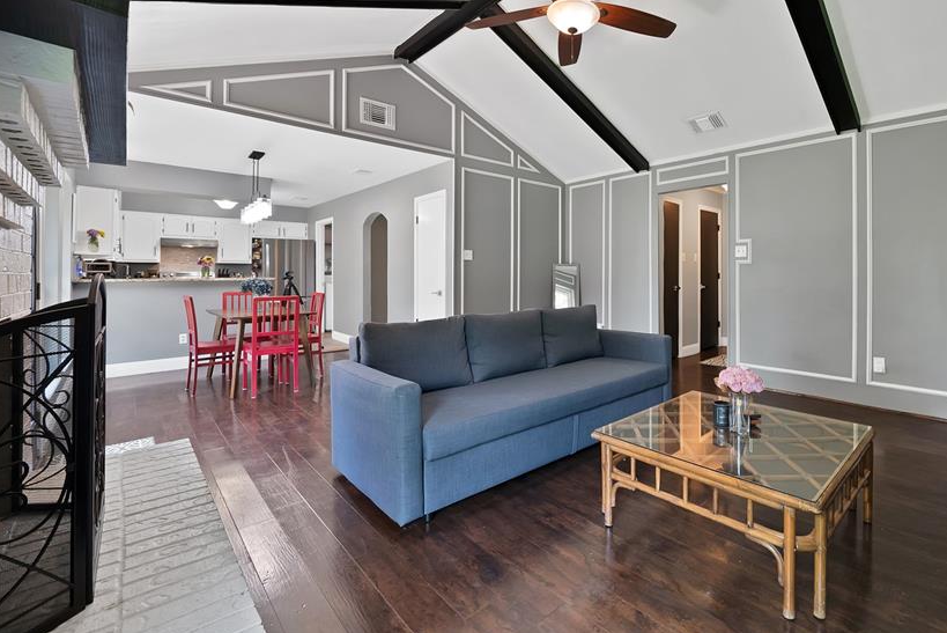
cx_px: 567
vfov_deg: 76.8
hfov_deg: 99.1
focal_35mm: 15
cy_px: 265
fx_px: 395
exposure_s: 1/3
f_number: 9
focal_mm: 12
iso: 640
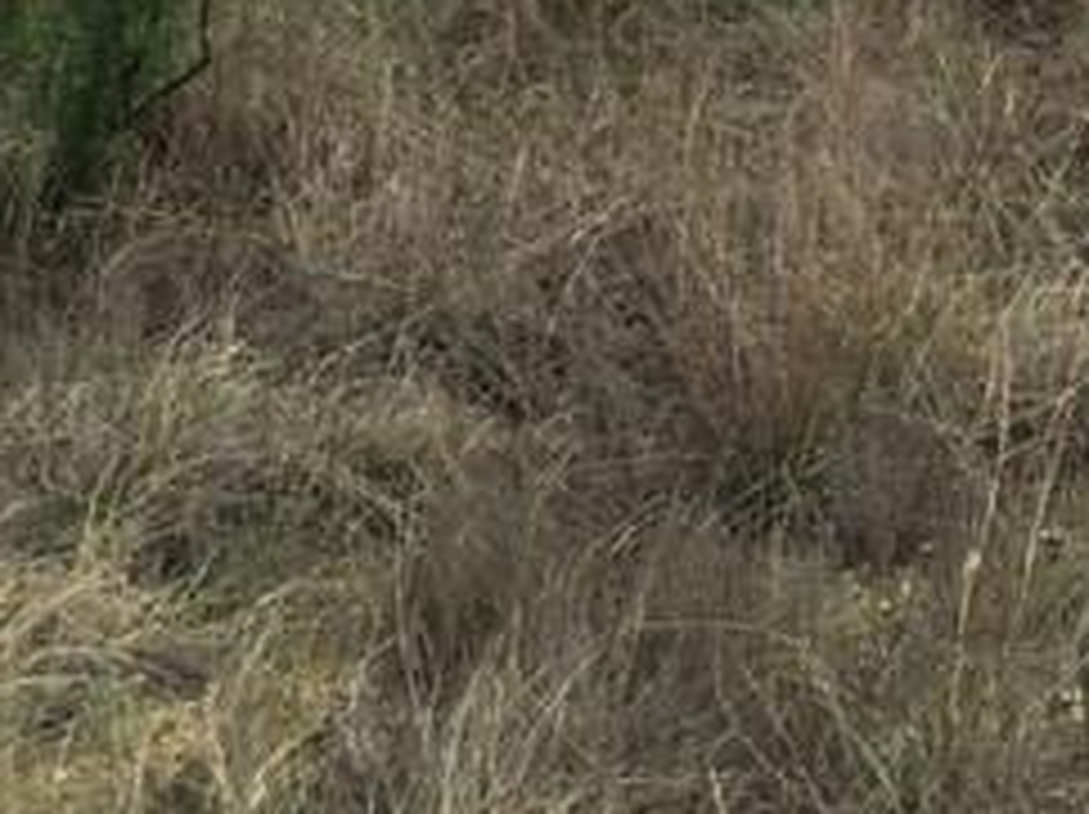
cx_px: 1292
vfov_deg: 10.8
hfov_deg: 15.0
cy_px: -733
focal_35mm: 127
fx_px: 3991
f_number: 2.2
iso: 32
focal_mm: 4.12
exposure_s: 1/684
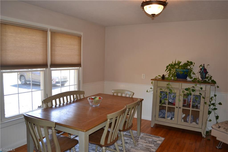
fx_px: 171
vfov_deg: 47.9
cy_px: 76
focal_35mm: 27
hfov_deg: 67.4
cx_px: 114
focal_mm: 18
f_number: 4
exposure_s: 1/80
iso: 400
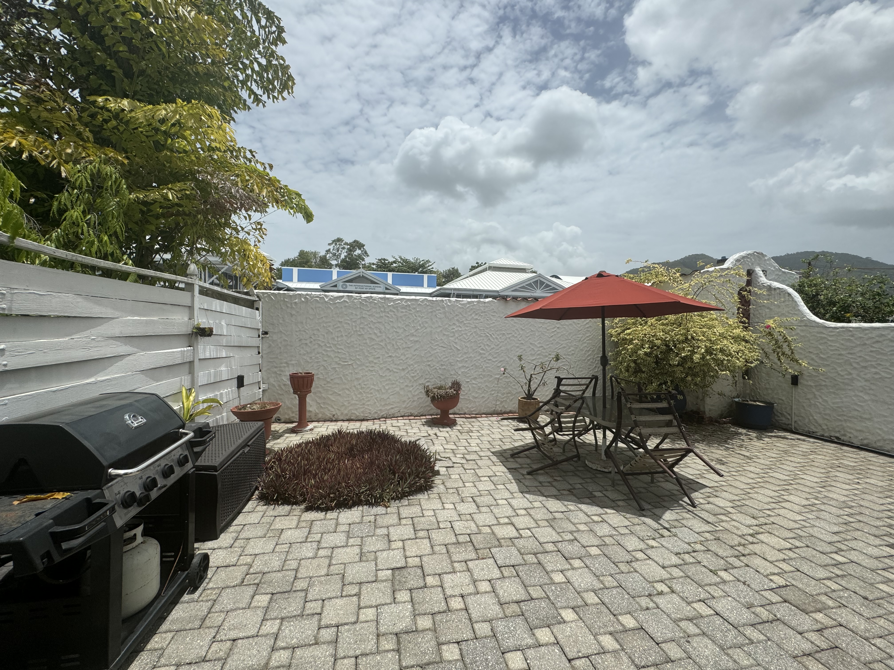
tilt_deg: -1.3
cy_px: 335
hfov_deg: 102.1
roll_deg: -1.0
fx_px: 362
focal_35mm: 14
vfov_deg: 85.7
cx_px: 447
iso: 50
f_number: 2.2
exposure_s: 1/3906
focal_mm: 2.22
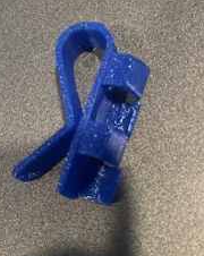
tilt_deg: -68.0
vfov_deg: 41.1
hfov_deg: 33.3
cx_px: 103
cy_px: 147
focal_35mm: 45
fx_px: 341
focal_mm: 4.2
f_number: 1.6
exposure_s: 1/30
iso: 640
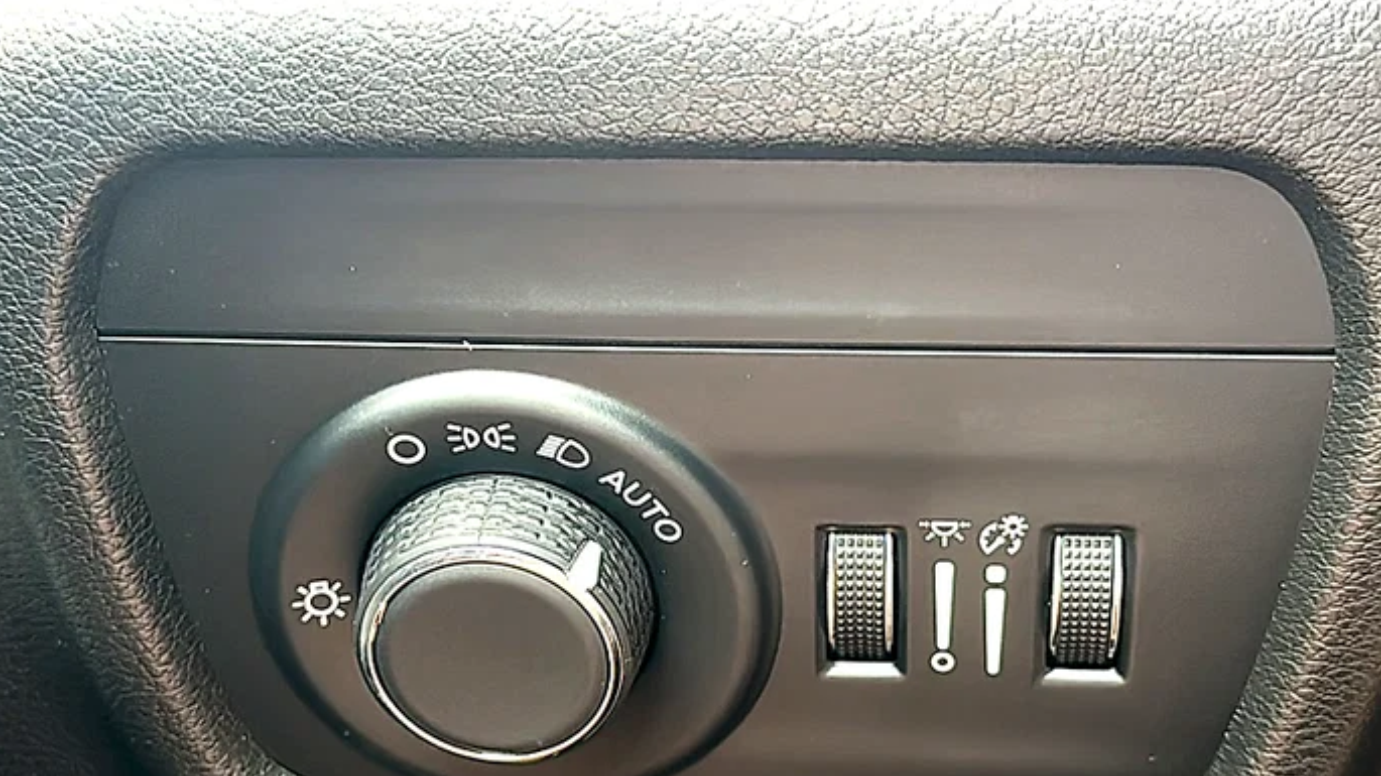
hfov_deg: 42.1
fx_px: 1794
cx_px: 677
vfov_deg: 24.3
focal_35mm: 49
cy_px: 493
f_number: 1.78
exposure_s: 1/40
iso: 100
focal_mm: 6.86
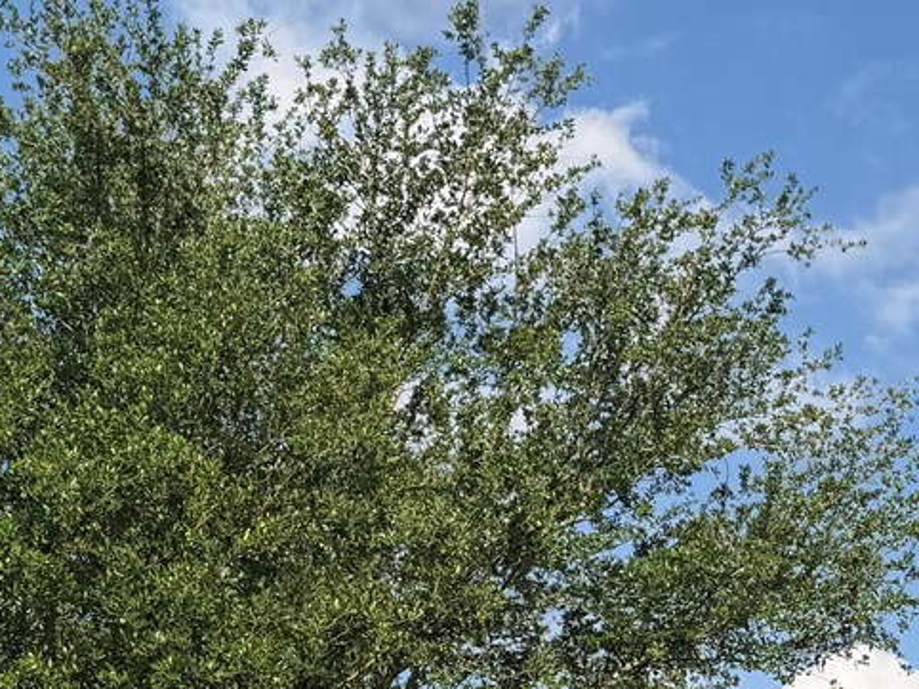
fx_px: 2707
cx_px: 400
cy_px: 947
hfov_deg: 19.3
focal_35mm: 102
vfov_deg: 13.8
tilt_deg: +16.2
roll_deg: -0.2
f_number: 1.78
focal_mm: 6.76
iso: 80
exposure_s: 1/3584
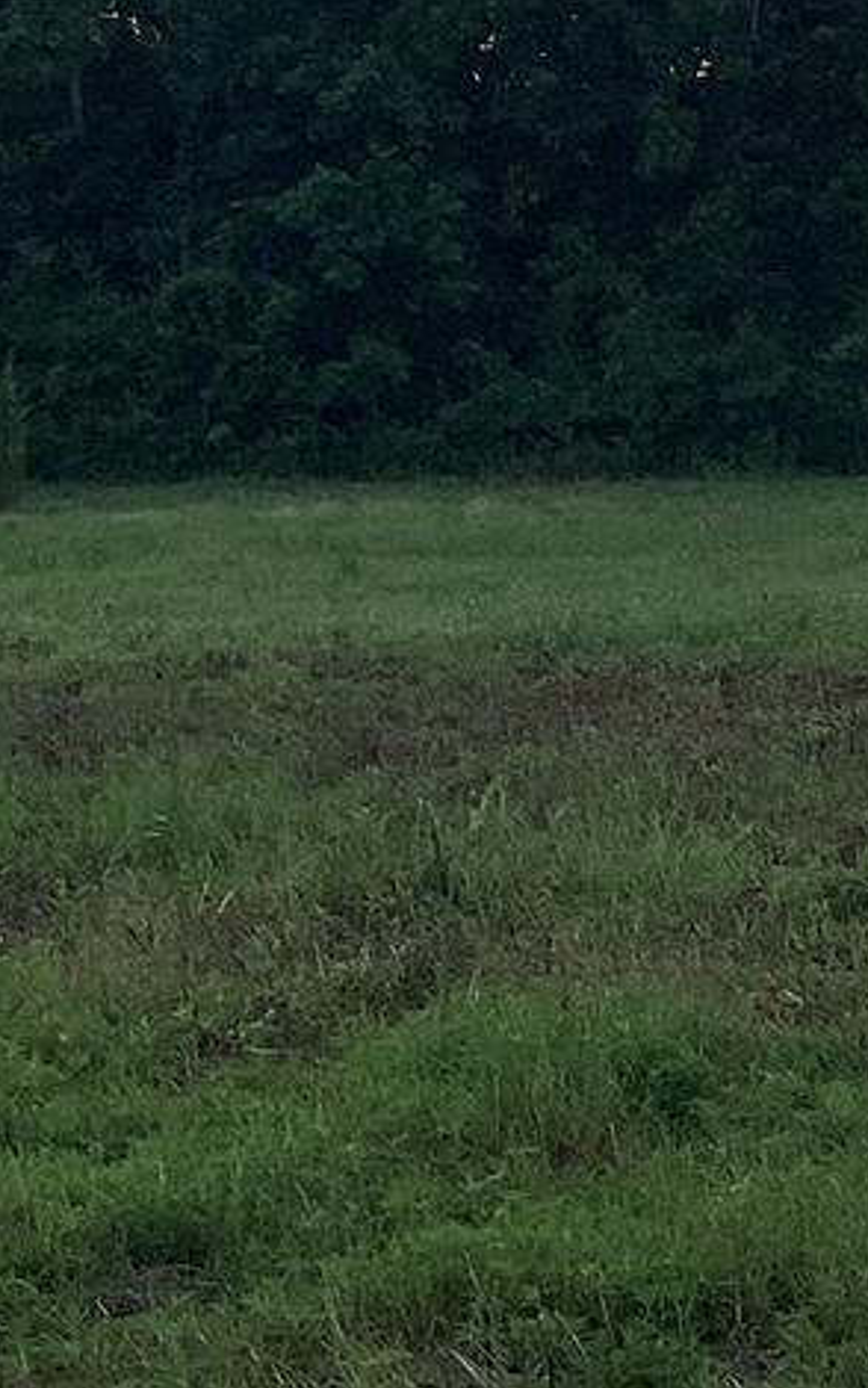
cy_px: 127
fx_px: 4312
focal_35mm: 114
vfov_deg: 18.0
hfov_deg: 11.5
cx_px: 272
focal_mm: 3.3
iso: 25
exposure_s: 1/134
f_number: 2.4
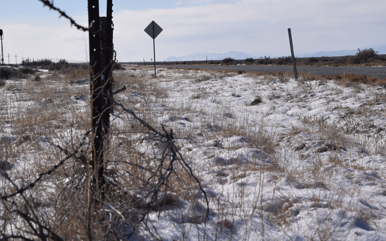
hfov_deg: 20.4
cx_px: 219
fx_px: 1073
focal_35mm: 102
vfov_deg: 12.8
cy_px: 81
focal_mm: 50
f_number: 11
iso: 200
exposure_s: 1/1000
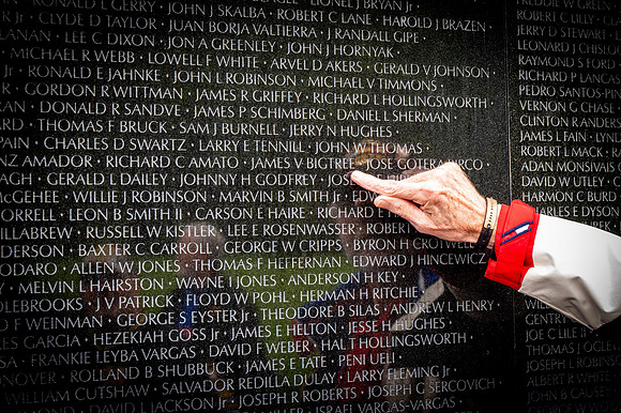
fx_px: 1207
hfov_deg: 28.9
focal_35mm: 70
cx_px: 310
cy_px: 206
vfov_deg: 19.4
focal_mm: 70
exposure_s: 1/640
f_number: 8
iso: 2000
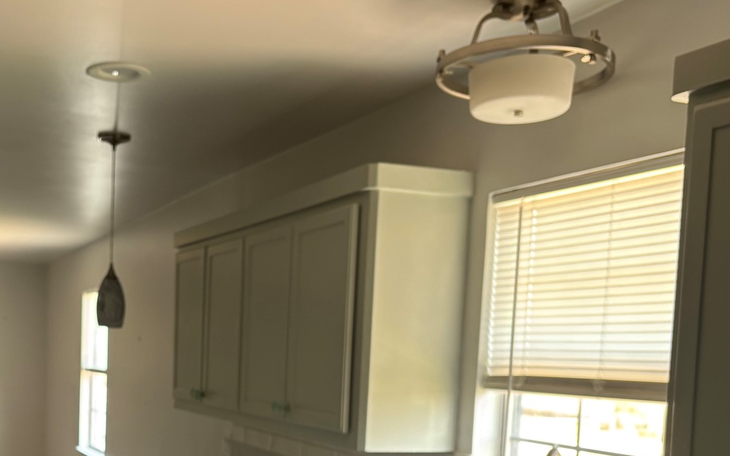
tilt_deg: -3.3
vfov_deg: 26.5
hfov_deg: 41.5
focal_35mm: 47
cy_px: 413
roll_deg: -0.8
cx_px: 192
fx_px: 935
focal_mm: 5.96
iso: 125
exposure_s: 1/73
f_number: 1.6
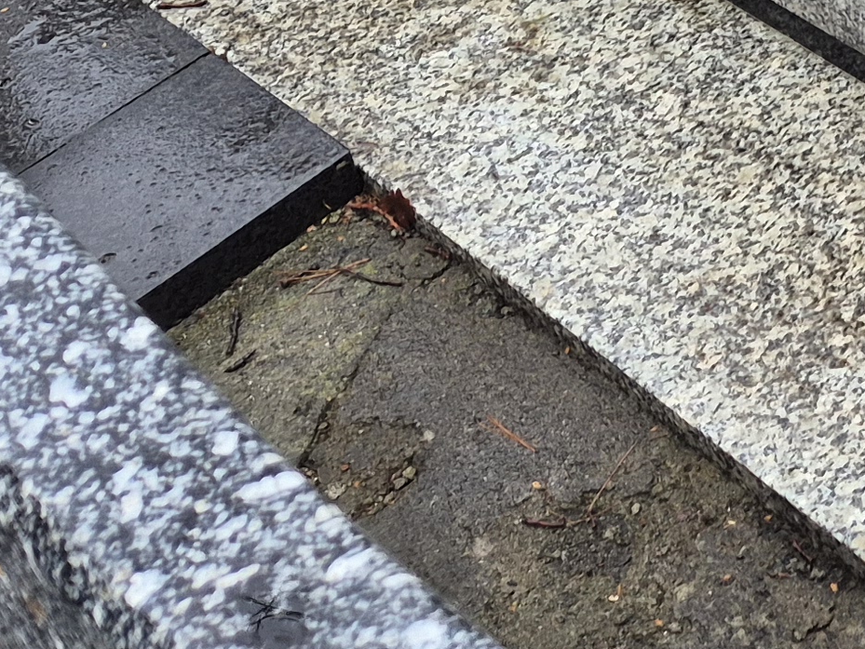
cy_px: -743
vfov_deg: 12.6
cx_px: 1428
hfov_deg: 17.2
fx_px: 2474
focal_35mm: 99
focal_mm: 5.4
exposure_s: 1/180
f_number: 1.8
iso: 80
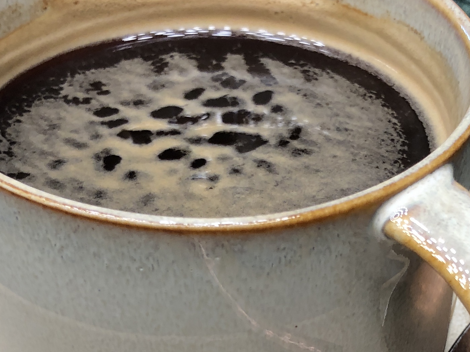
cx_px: 307
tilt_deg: -43.5
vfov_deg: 17.8
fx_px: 1100
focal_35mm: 81
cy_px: 339
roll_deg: -2.9
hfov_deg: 24.0
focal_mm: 3.99
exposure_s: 1/50
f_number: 1.8
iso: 32
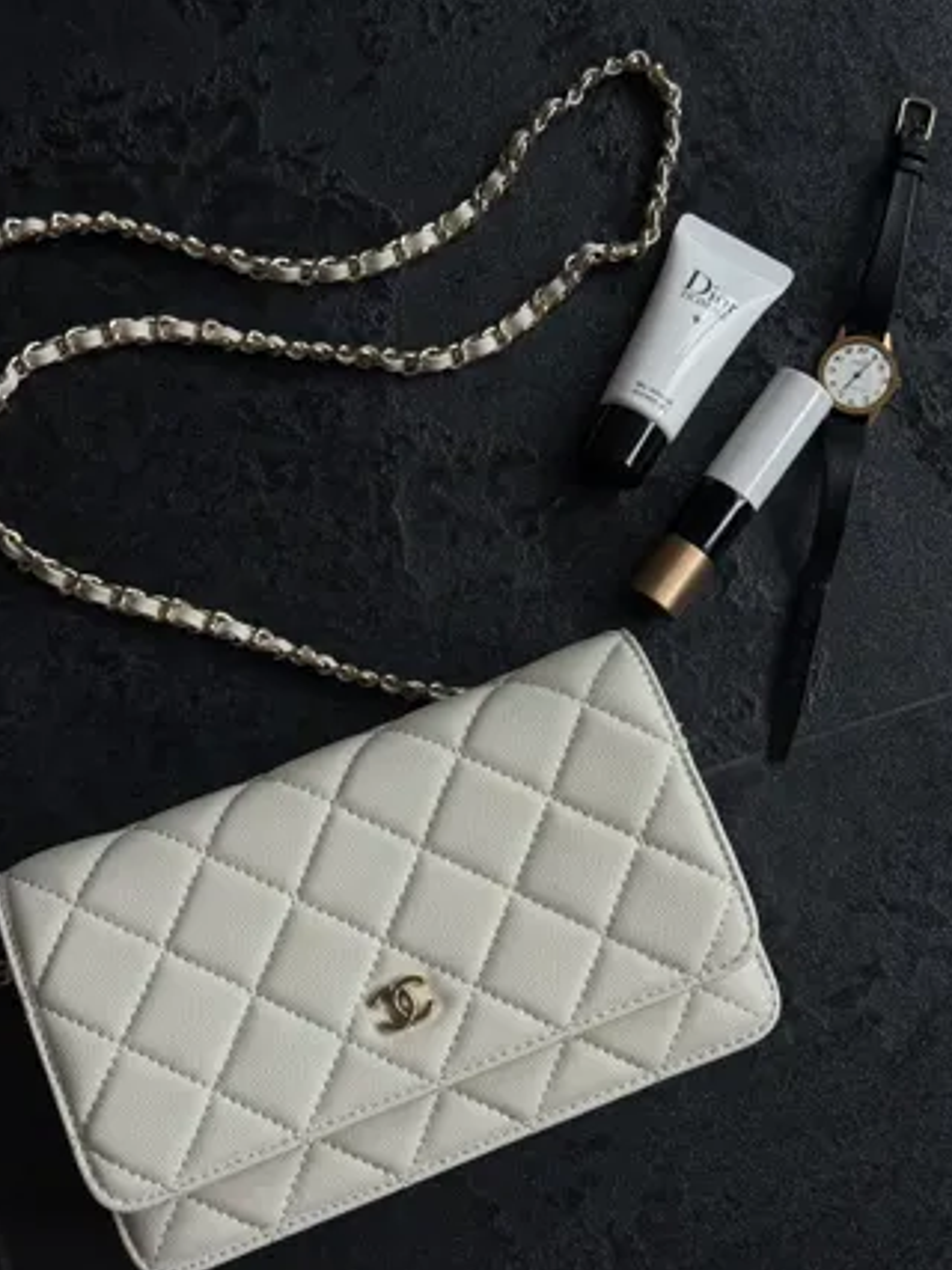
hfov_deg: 27.0
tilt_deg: -85.5
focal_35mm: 54
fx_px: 1981
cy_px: 711
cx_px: 428
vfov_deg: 35.5
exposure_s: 1/641
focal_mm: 6.76
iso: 64
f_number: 1.78
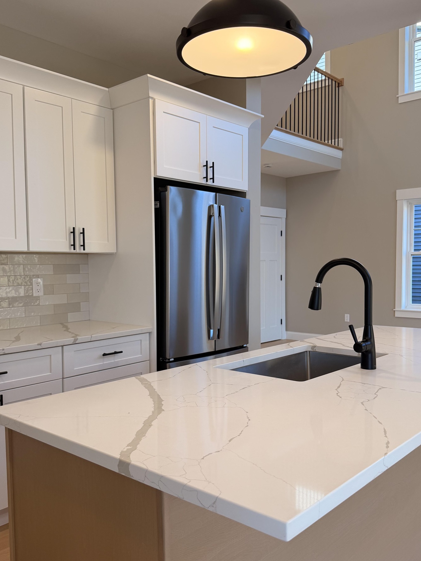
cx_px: 212
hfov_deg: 45.4
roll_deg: +0.2
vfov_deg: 58.3
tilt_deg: -3.0
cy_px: 292
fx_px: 503
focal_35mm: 31
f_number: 1.78
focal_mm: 6.76
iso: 80
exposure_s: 1/183
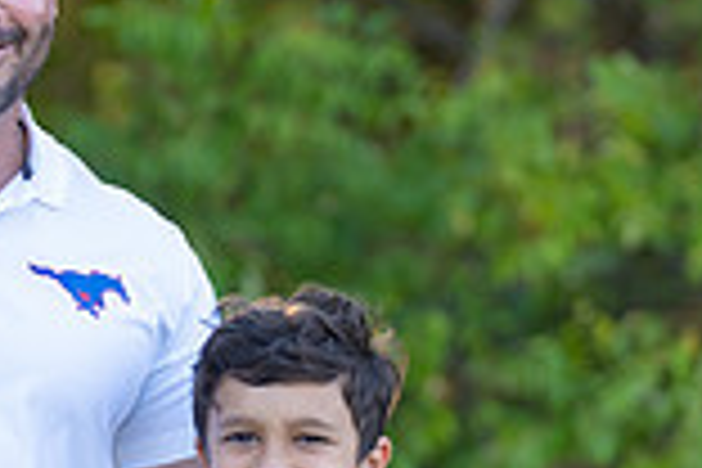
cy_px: 479
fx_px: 8638
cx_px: -14
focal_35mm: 443
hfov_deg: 4.6
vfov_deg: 3.1
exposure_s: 1/320
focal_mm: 119
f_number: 2.8
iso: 200
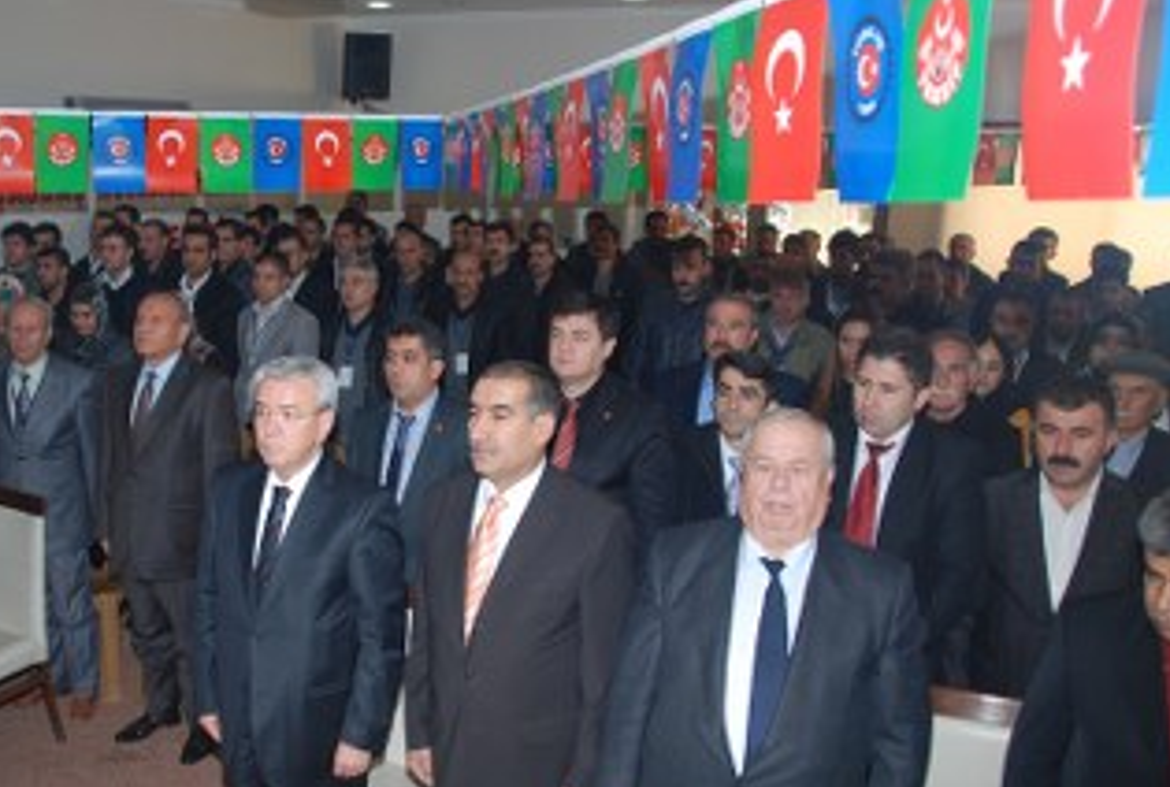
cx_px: 412
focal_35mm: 36
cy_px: 457
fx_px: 1173
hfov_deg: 52.2
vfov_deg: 37.0
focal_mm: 18
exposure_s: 1/60
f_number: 4
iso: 200
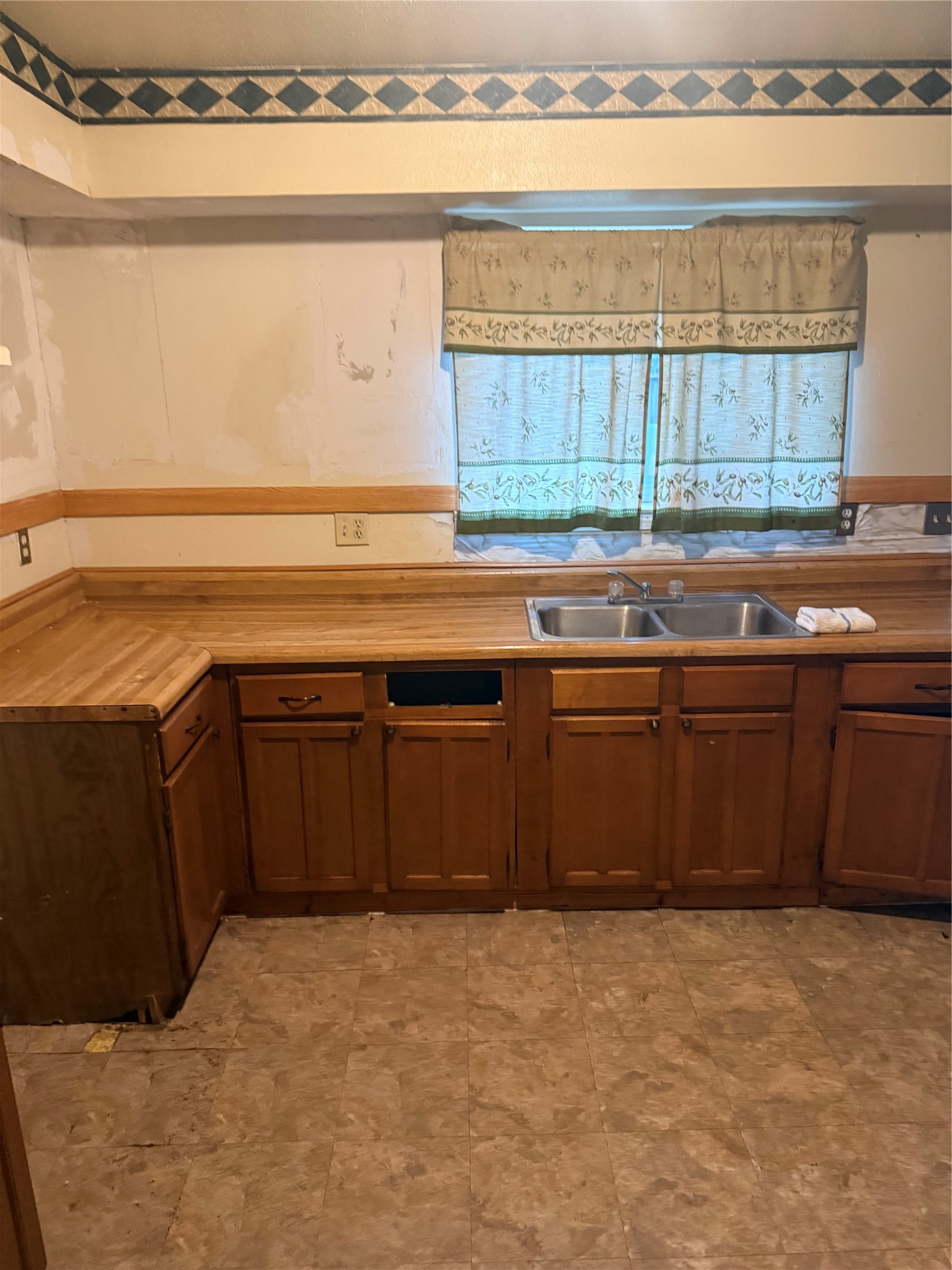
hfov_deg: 56.8
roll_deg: +2.1
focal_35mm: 24
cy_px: 635
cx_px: 476
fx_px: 880
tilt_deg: -15.8
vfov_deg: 71.6
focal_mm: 6.76
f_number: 1.78
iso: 640
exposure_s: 1/60
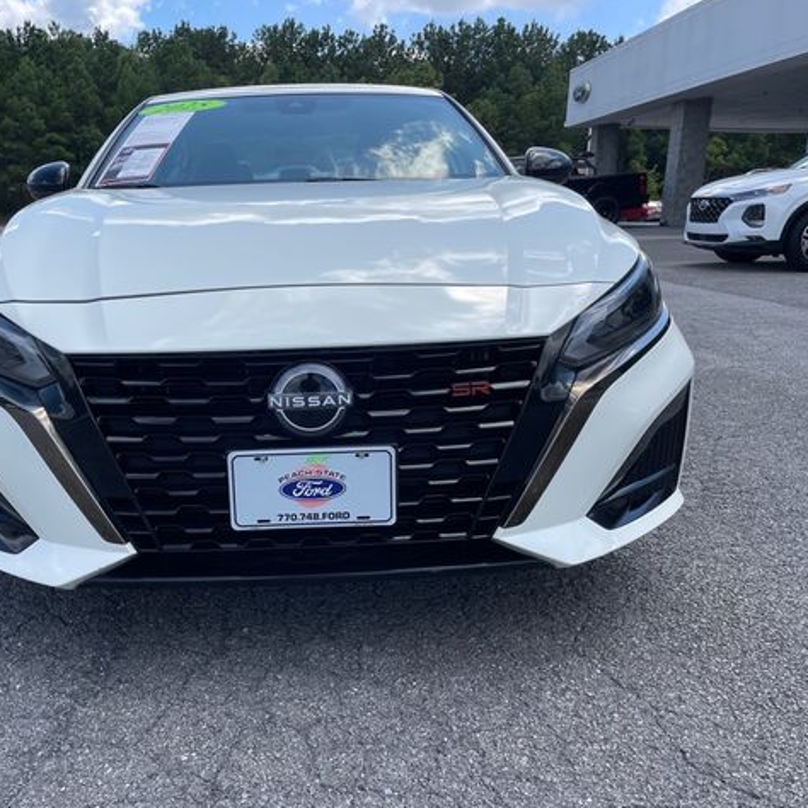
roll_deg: +0.1
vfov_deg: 52.5
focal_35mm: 31
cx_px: 319
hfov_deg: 52.1
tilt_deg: -13.4
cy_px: 404
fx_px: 819
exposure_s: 1/2451
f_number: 1.6
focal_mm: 4.2
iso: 32
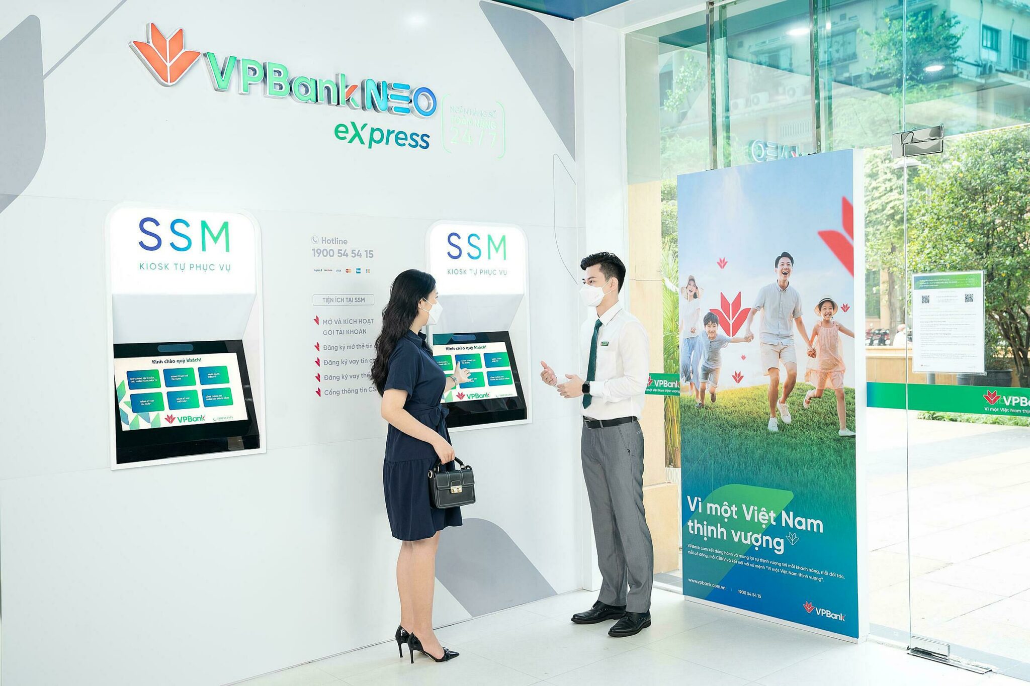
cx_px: 515
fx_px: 973
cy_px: 343
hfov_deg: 55.8
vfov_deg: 38.9
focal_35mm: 34
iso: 400
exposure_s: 1/100
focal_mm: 34
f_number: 5
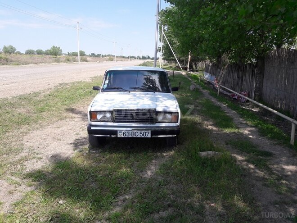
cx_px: 148
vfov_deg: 49.7
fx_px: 240
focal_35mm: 28
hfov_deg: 63.4
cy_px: 112
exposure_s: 1/1040
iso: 40
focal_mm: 3.7
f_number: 1.9
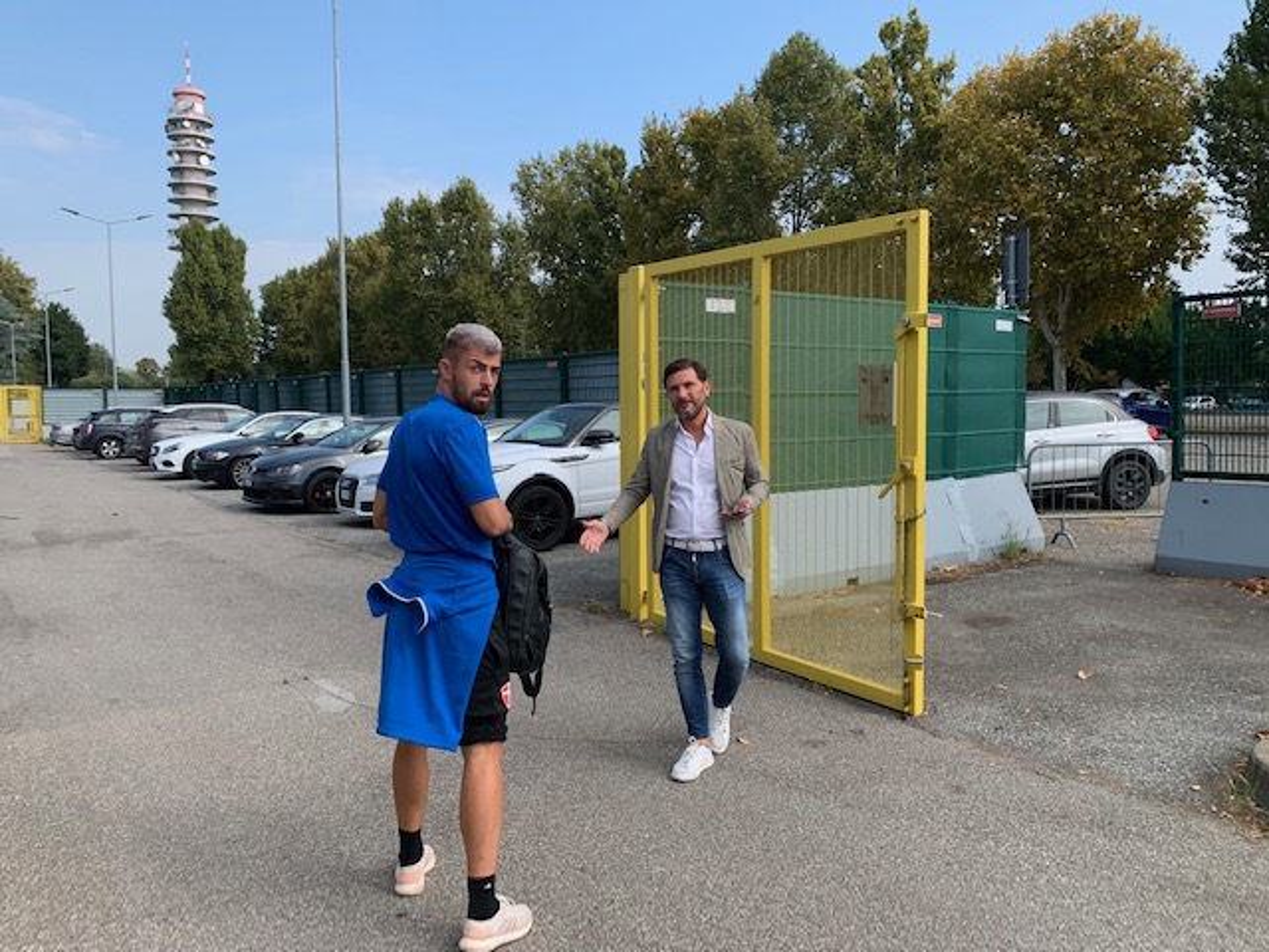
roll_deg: +0.6
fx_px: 953
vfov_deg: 53.1
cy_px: 476
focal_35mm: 26
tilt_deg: -1.1
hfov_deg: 67.3
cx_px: 634
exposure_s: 1/1205
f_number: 1.8
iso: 25
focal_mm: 4.25
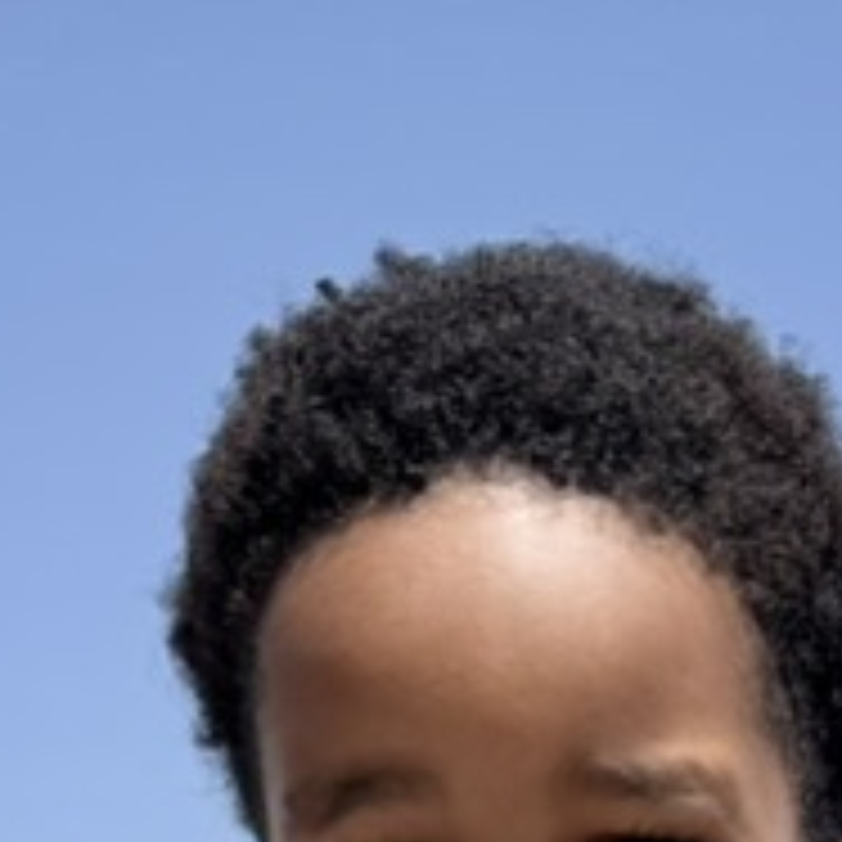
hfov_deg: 14.7
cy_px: 2103
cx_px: 874
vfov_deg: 11.8
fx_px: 3192
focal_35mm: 116
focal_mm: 6.76
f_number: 1.78
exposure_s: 1/4975
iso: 80
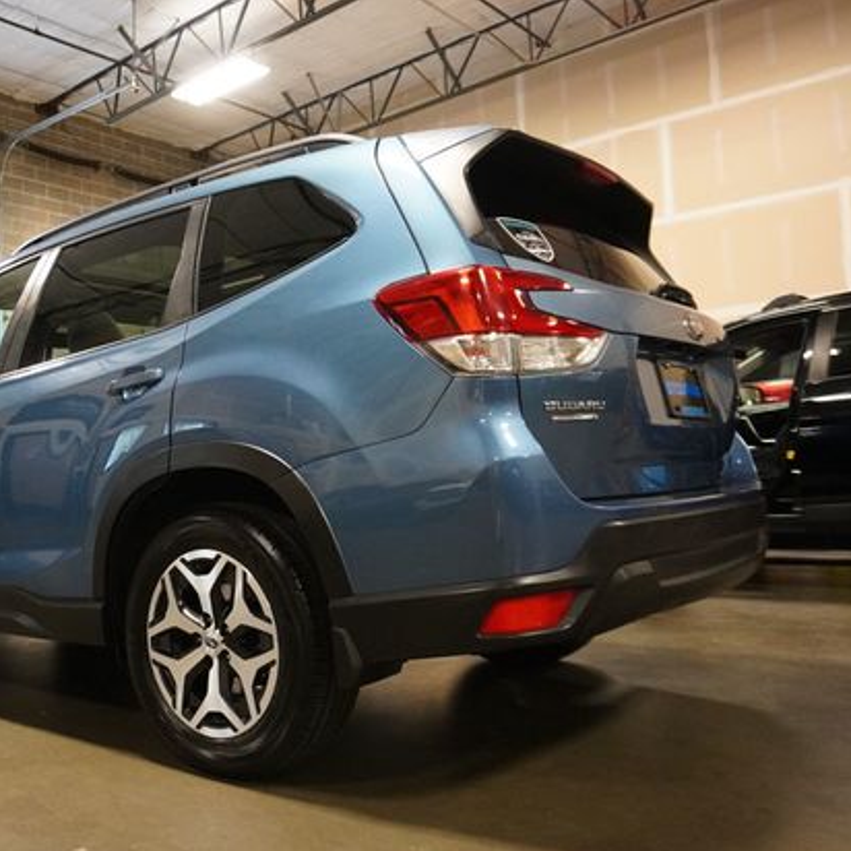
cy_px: 438
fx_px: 936
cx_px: 260
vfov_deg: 48.9
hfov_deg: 47.8
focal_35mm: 34
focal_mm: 17
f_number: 3.5
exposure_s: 1/160
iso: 4000
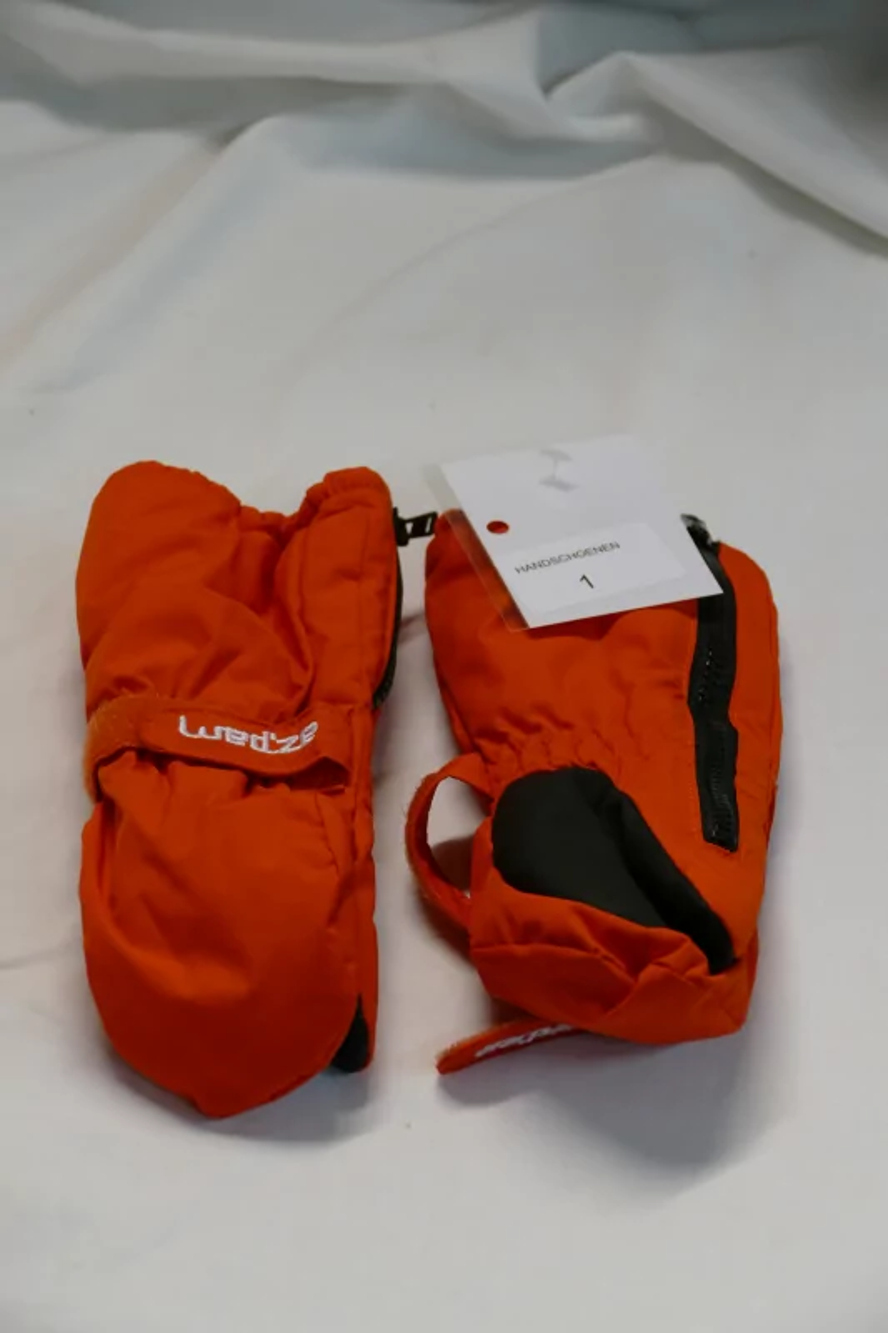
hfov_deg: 11.9
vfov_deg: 17.8
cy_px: 666
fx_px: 4257
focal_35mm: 115
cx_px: 444
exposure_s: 1/80
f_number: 3.9
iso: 500
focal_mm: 41.85
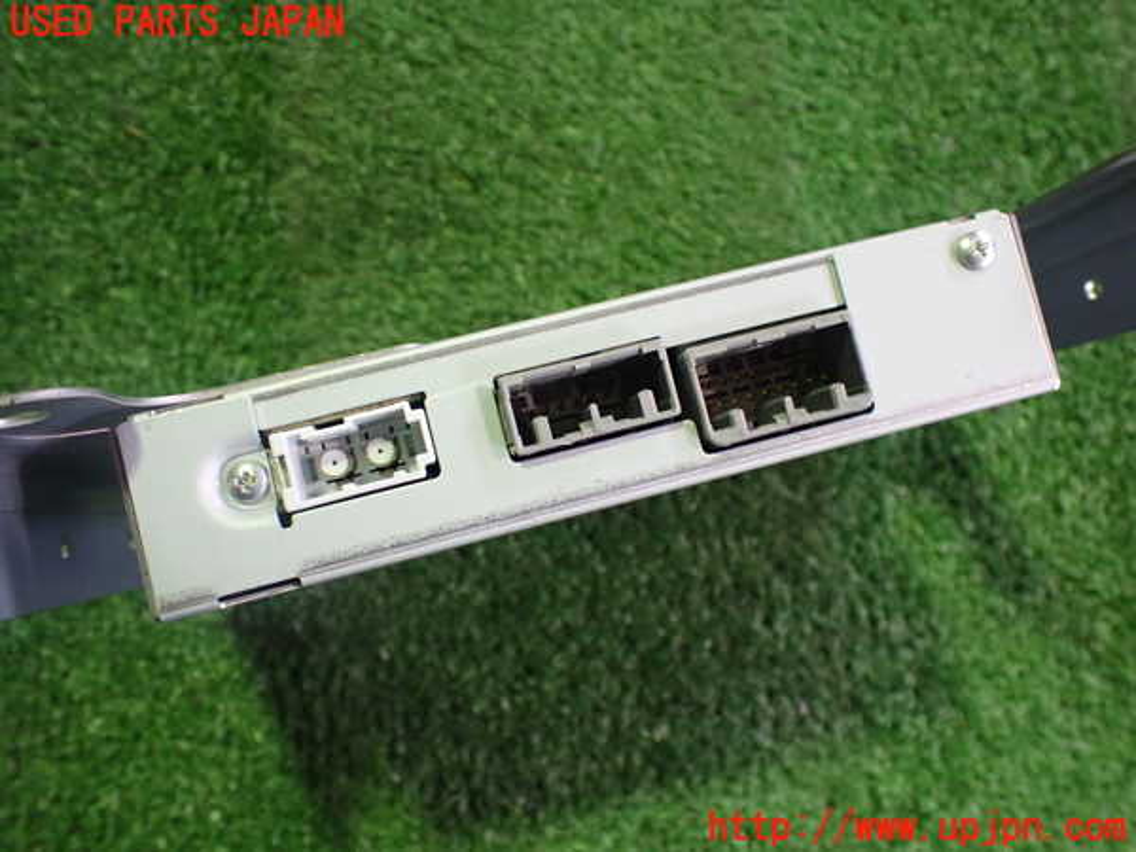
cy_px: 426
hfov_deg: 60.0
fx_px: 985
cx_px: 568
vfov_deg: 46.8
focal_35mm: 30
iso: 800
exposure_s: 1/80
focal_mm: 5.4
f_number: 2.3
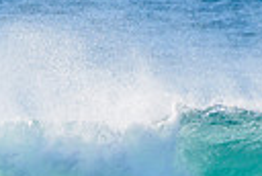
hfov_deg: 0.7
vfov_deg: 0.5
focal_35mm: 2771
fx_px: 20214
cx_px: -180
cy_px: 288
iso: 200
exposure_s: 1/2000
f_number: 5.6
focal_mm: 500
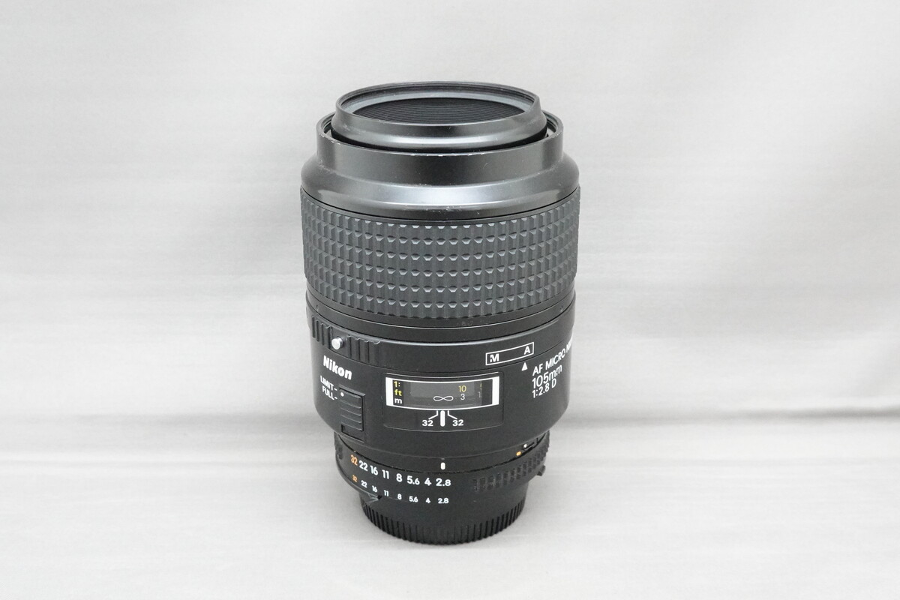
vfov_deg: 29.2
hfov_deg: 42.7
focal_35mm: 46
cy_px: 300
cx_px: 450
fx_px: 1150
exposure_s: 1/50
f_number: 5.6
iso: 4000
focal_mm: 16.86
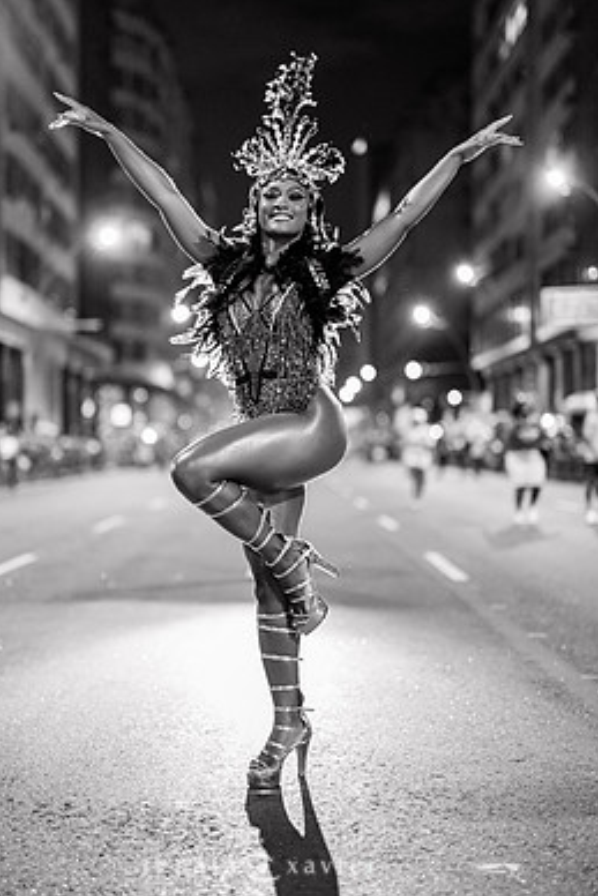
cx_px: 256
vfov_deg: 34.4
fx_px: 1444
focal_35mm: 58
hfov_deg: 23.4
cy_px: 388
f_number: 1.2
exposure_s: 1/320
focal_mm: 50
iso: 2000
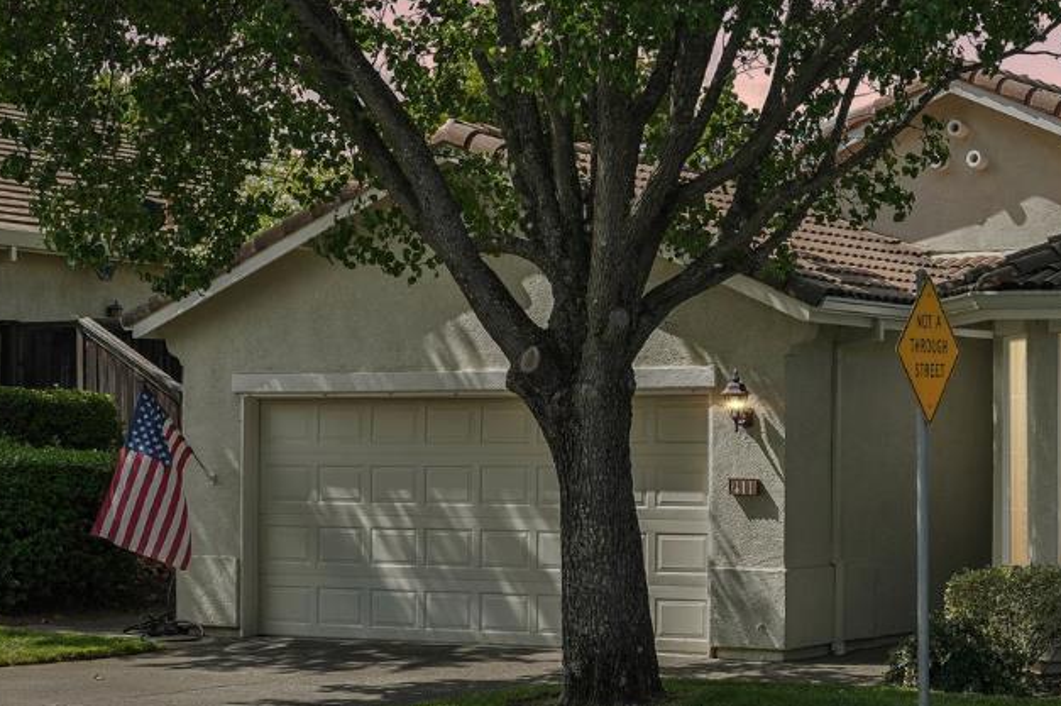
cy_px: 534
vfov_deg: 16.9
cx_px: 1054
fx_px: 2362
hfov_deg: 24.2
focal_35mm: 80
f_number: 8
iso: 100
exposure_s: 1/80
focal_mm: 33.5
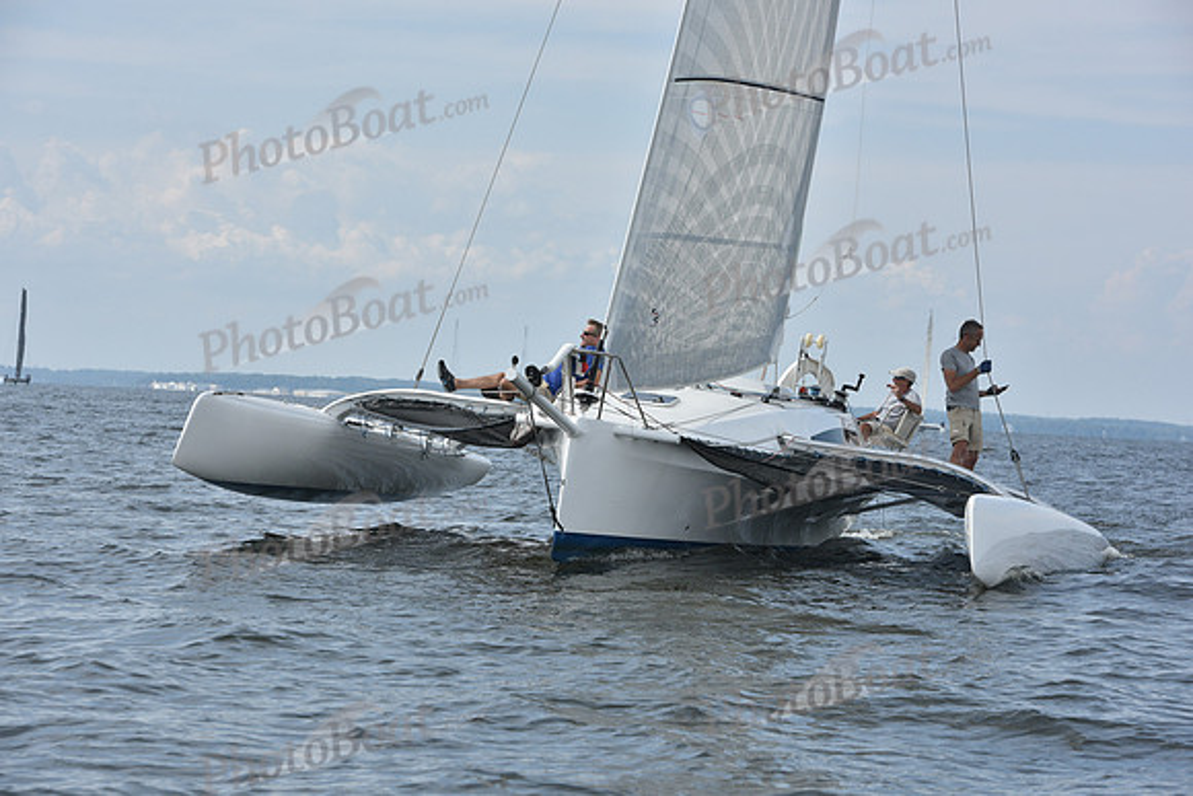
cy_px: 398
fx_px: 3977
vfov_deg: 11.4
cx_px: 596
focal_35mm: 120
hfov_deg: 17.1
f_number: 9
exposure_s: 1/1250
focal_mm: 120
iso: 320
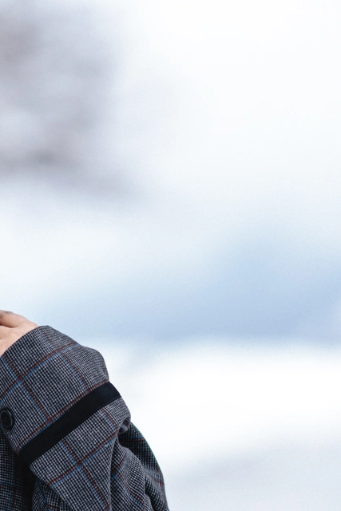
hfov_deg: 6.2
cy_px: 352
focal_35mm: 219
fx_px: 3110
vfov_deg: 9.4
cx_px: -94
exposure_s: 1/1600
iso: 50
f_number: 1.4
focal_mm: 85
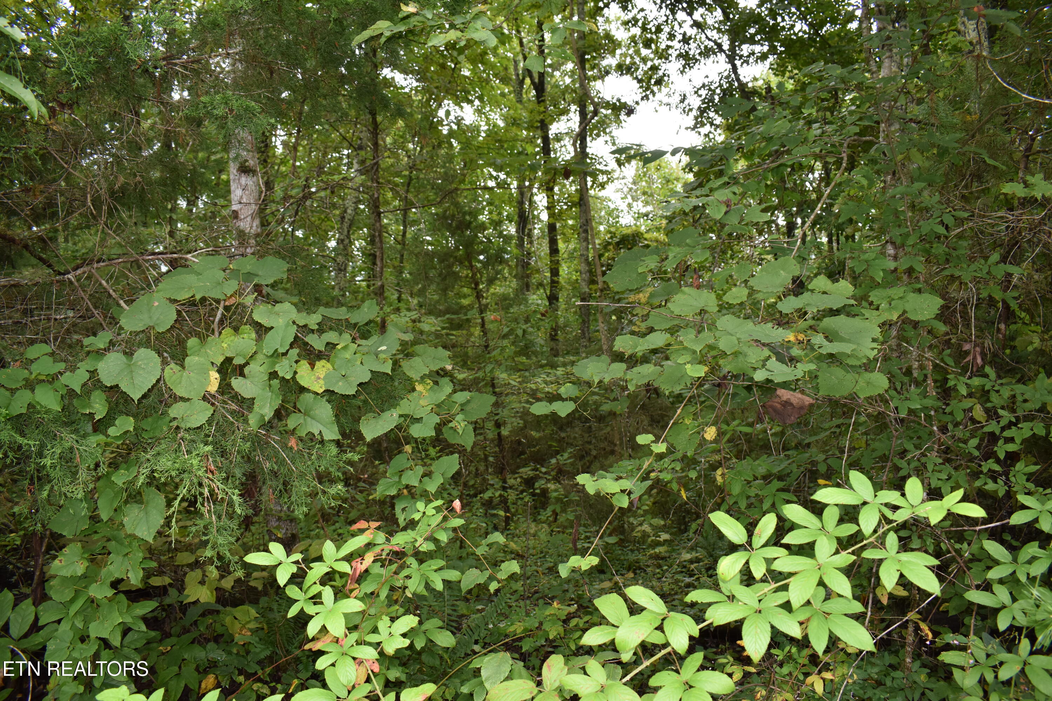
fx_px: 789
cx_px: 526
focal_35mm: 27
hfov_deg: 67.4
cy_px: 350
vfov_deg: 47.9
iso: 400
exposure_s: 1/200
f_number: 5
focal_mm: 18
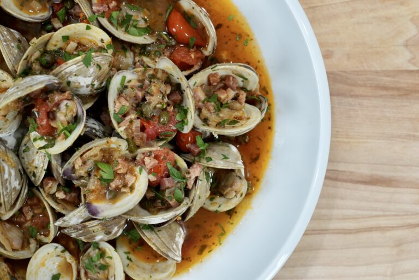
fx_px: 628
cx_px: 210
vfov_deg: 25.1
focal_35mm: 54
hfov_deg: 36.9
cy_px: 140
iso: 1250
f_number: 5.6
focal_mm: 36
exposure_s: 1/160
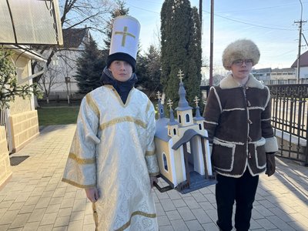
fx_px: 214
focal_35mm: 24
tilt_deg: -7.1
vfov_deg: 56.8
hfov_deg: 71.6
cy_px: 116
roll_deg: +1.6
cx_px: 154
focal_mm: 6.76
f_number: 1.78
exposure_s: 1/700
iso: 80
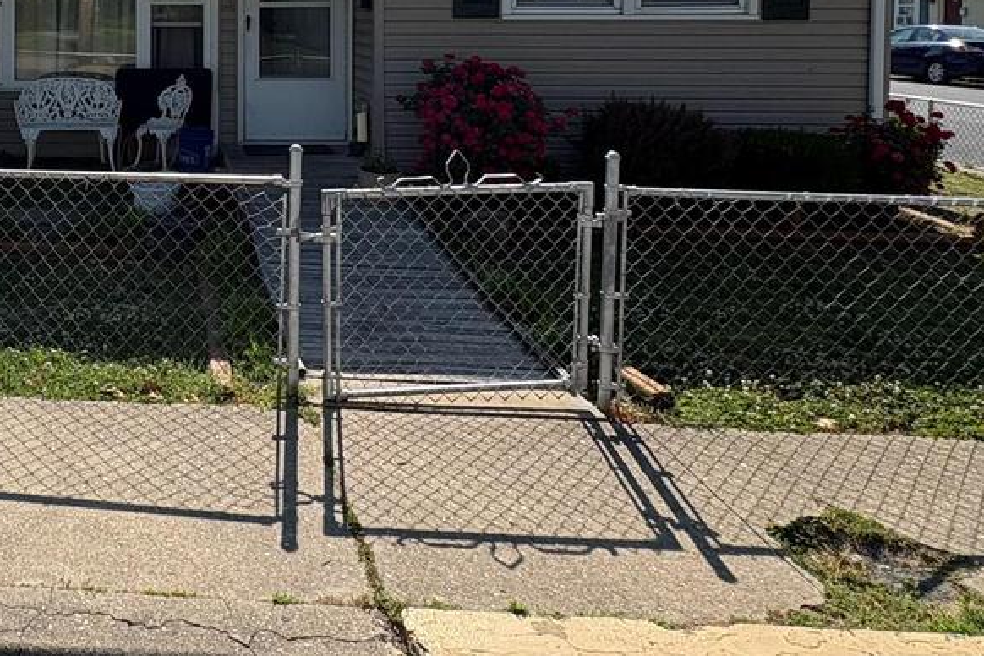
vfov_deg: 34.2
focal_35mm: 36
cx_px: 127
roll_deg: -0.3
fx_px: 984
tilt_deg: -1.7
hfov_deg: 48.4
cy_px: 29
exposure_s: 1/1672
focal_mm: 2.22
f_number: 2.2
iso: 64
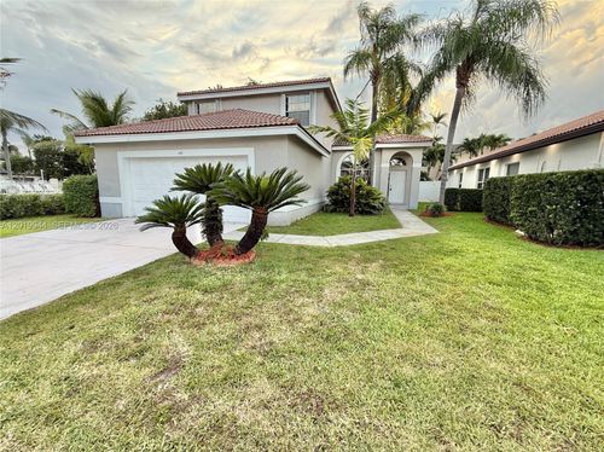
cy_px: 226
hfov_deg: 102.1
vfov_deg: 85.6
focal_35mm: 14
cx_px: 302
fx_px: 244
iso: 50
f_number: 2.2
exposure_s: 1/99
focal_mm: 2.22
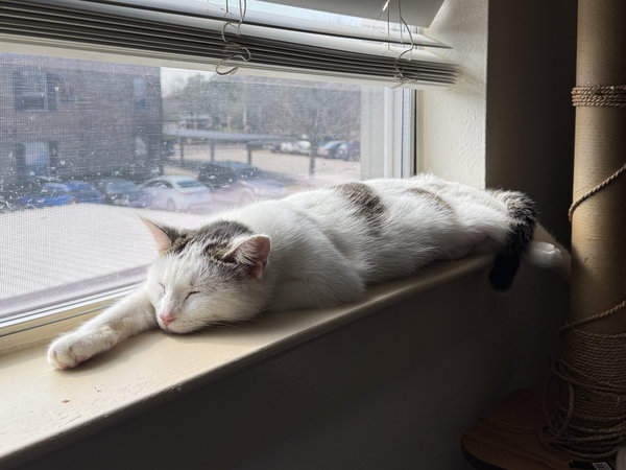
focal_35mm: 24
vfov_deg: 56.8
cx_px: 313
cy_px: 235
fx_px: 434
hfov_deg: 71.6
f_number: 1.78
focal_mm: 6.76
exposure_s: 1/805
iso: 80
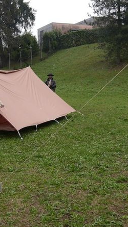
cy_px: 114
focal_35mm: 47
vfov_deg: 43.7
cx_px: 54
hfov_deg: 25.4
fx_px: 284
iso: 160
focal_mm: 16
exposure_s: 1/80
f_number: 3.9
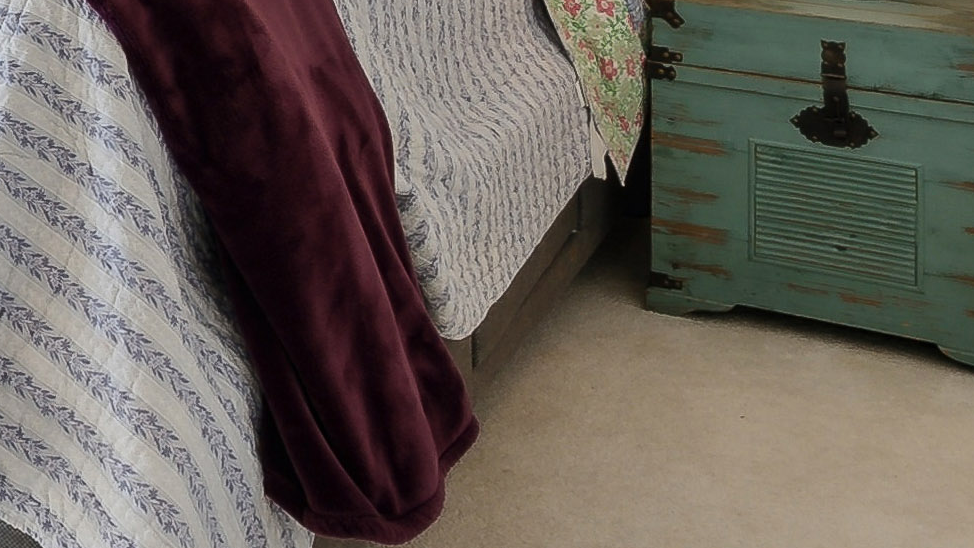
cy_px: -413
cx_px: -388
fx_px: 1885
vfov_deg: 14.7
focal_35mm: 73
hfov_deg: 24.2
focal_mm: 16
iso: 400
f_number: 7.1
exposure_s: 1/200
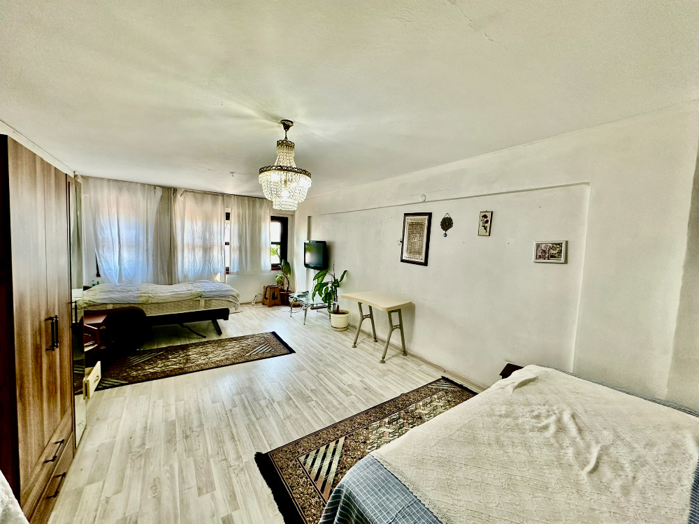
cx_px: 350
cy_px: 262
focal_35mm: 14
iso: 160
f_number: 2.2
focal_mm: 2.22
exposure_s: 1/100
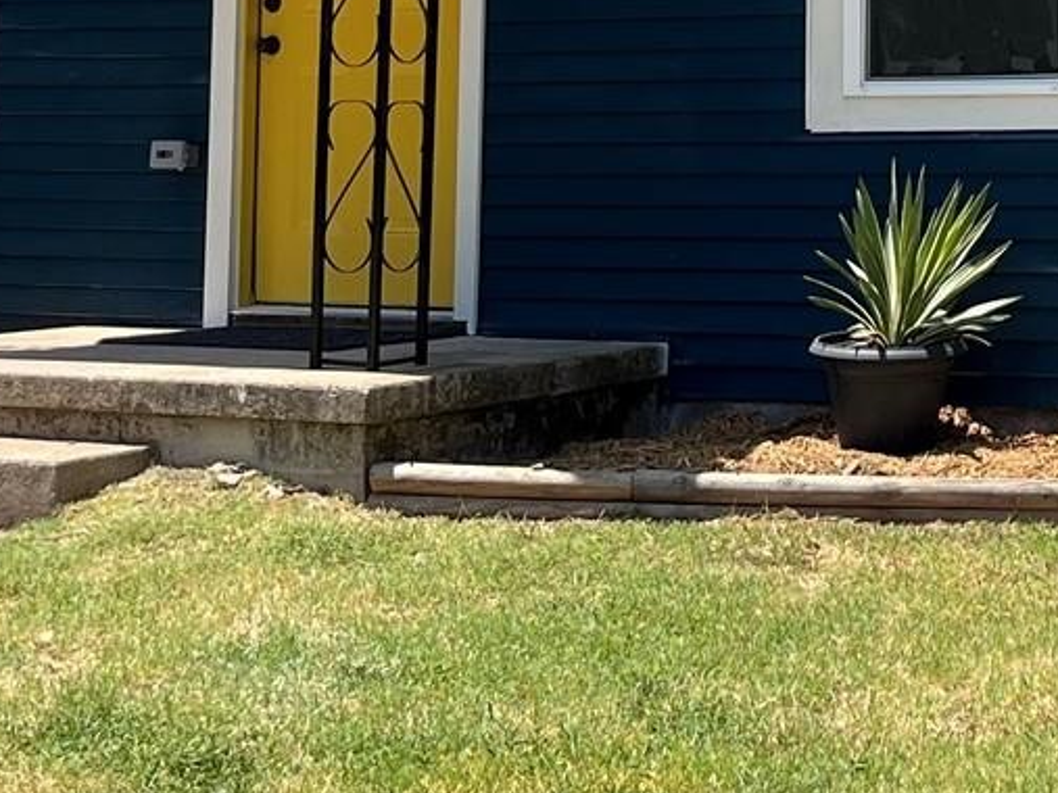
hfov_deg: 18.0
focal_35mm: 105
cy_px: -267
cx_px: 1204
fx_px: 3208
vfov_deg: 13.5
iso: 50
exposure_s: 1/2179
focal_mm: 5.1
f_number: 1.6
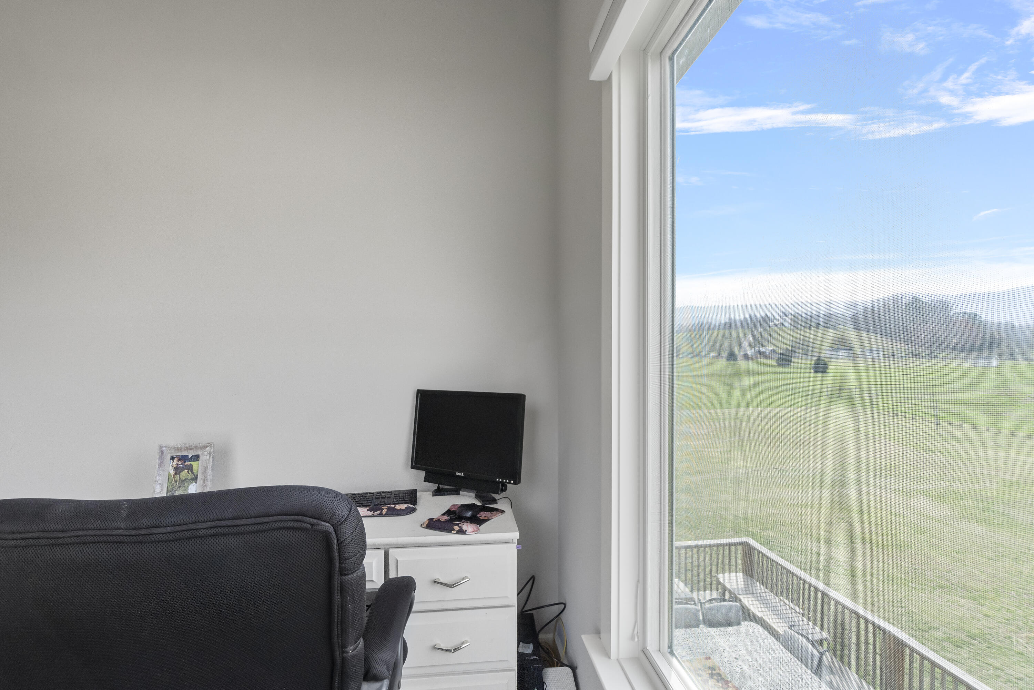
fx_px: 431
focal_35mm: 15
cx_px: 517
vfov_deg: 77.3
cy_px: 345
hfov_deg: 100.4
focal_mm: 10
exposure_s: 1/160
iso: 400
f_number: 8
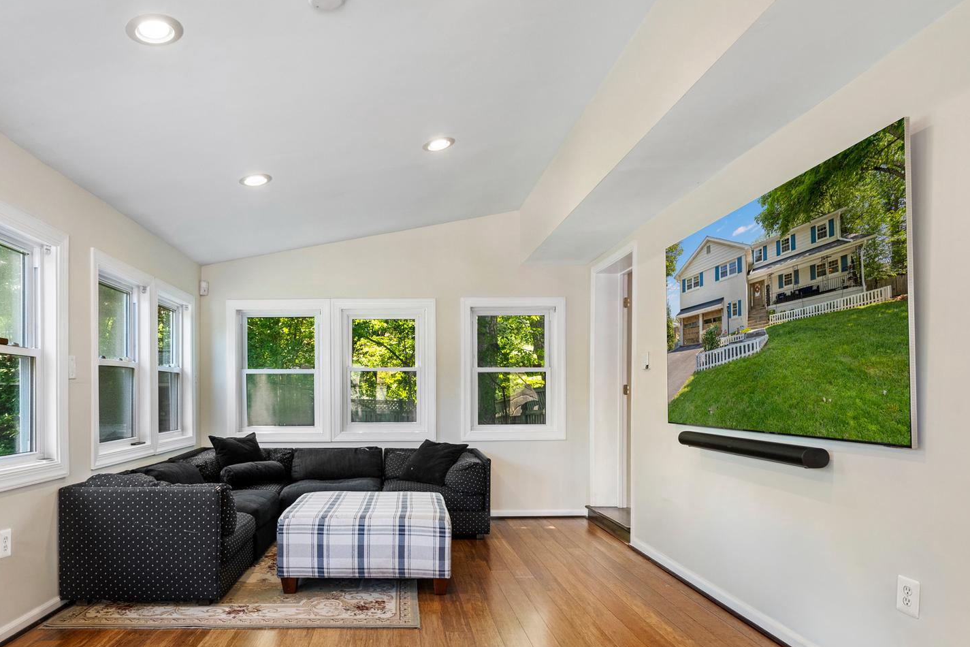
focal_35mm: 23
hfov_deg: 75.5
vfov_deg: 54.5
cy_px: 406
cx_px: 400
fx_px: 620
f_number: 8
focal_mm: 16
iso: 640
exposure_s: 1/500
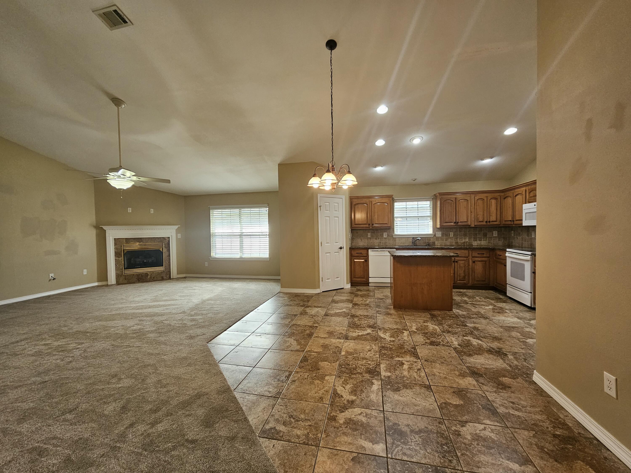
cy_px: 236
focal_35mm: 13
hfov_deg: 106.2
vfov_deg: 89.9
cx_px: 316
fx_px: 237
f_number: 2.2
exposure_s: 1/60
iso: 125
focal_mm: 2.2
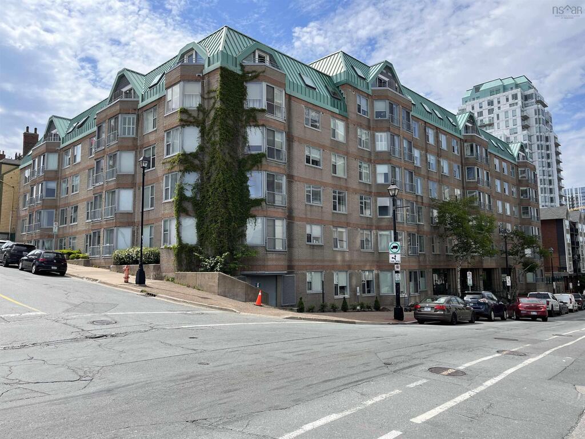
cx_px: 292
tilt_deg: +6.8
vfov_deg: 53.1
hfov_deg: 67.3
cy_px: 220
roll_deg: +0.8
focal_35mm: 26
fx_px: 439
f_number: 1.6
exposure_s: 1/3413
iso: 50
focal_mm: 5.1
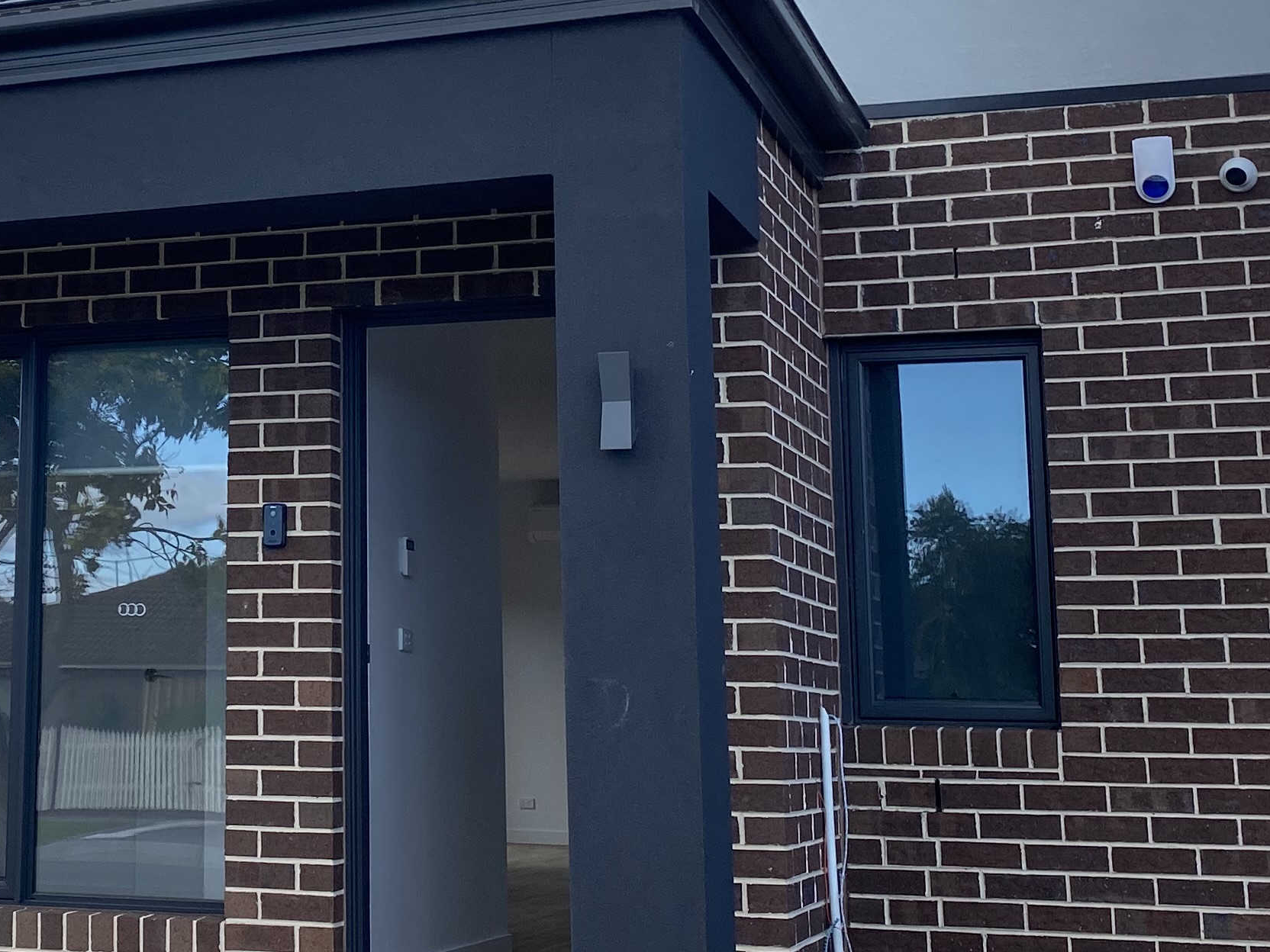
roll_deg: -1.0
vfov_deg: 23.1
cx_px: 190
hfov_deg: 29.7
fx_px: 2311
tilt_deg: +10.2
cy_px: 256
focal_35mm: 63
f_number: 1.8
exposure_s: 1/1754
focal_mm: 4.25
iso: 32
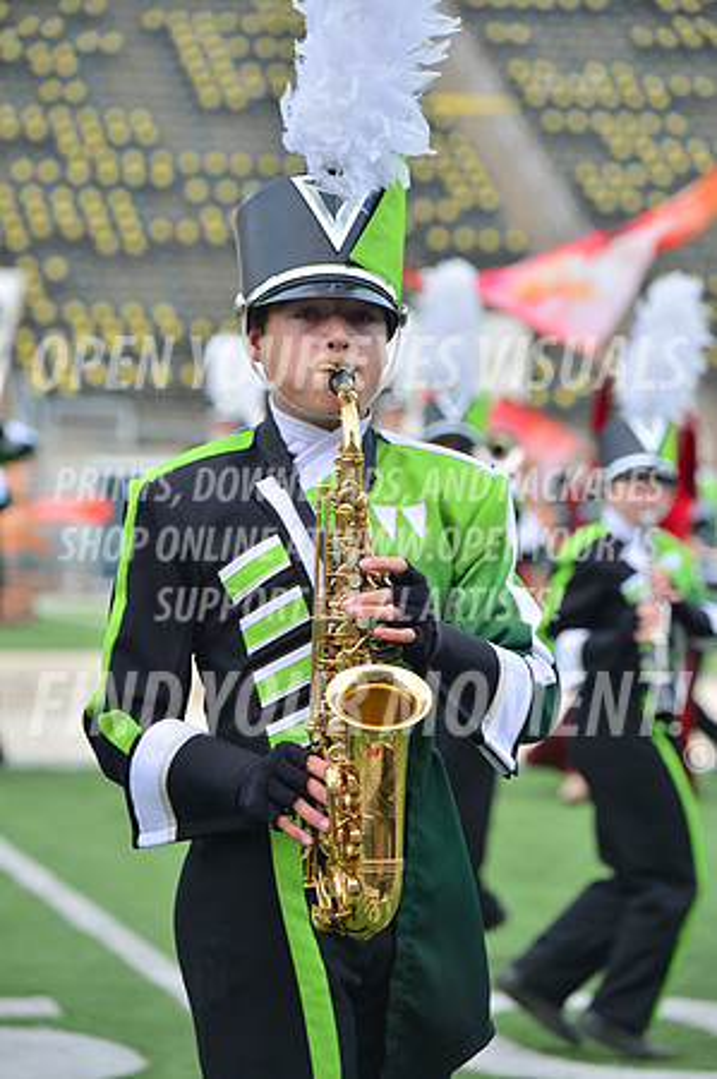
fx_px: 4641
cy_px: 540
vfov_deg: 13.3
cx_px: 358
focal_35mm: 155
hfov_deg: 8.8
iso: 200
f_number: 5.6
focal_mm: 155
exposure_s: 1/500
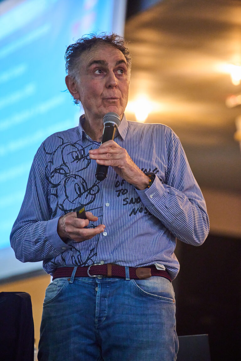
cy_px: 180
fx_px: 1807
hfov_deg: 7.6
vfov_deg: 11.4
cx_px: 120
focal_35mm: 180
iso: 4000
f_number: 3.5
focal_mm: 180
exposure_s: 1/100
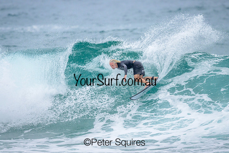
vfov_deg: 1.3
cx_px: 113
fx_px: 6998
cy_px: 54
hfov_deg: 1.9
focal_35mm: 1100
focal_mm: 800
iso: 400
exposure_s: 1/2000
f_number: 6.3
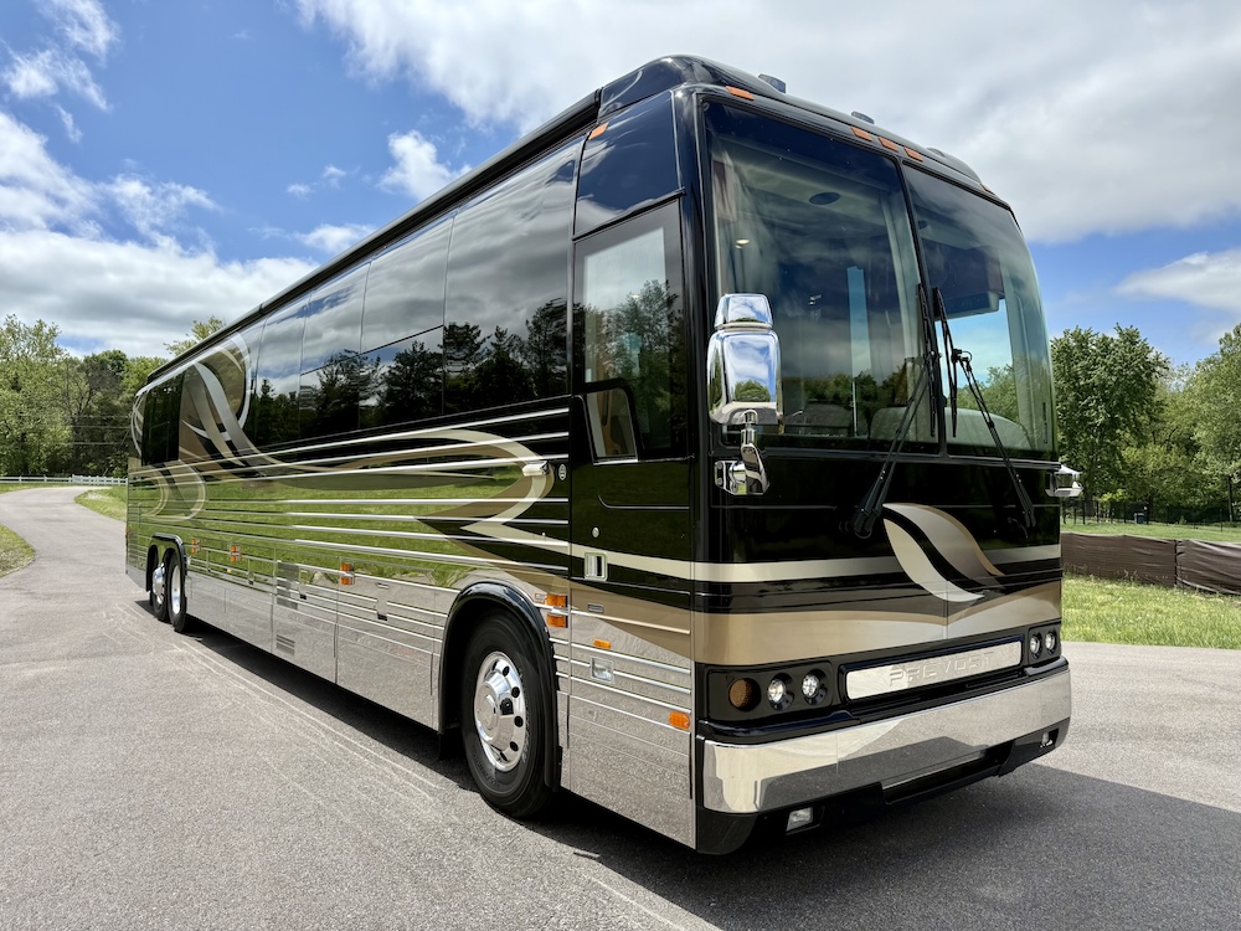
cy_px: 466
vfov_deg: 56.8
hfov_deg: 71.6
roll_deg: +0.4
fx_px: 860
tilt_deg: +1.6
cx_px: 620
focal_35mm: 24
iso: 80
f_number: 1.78
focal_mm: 6.76
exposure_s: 1/4975
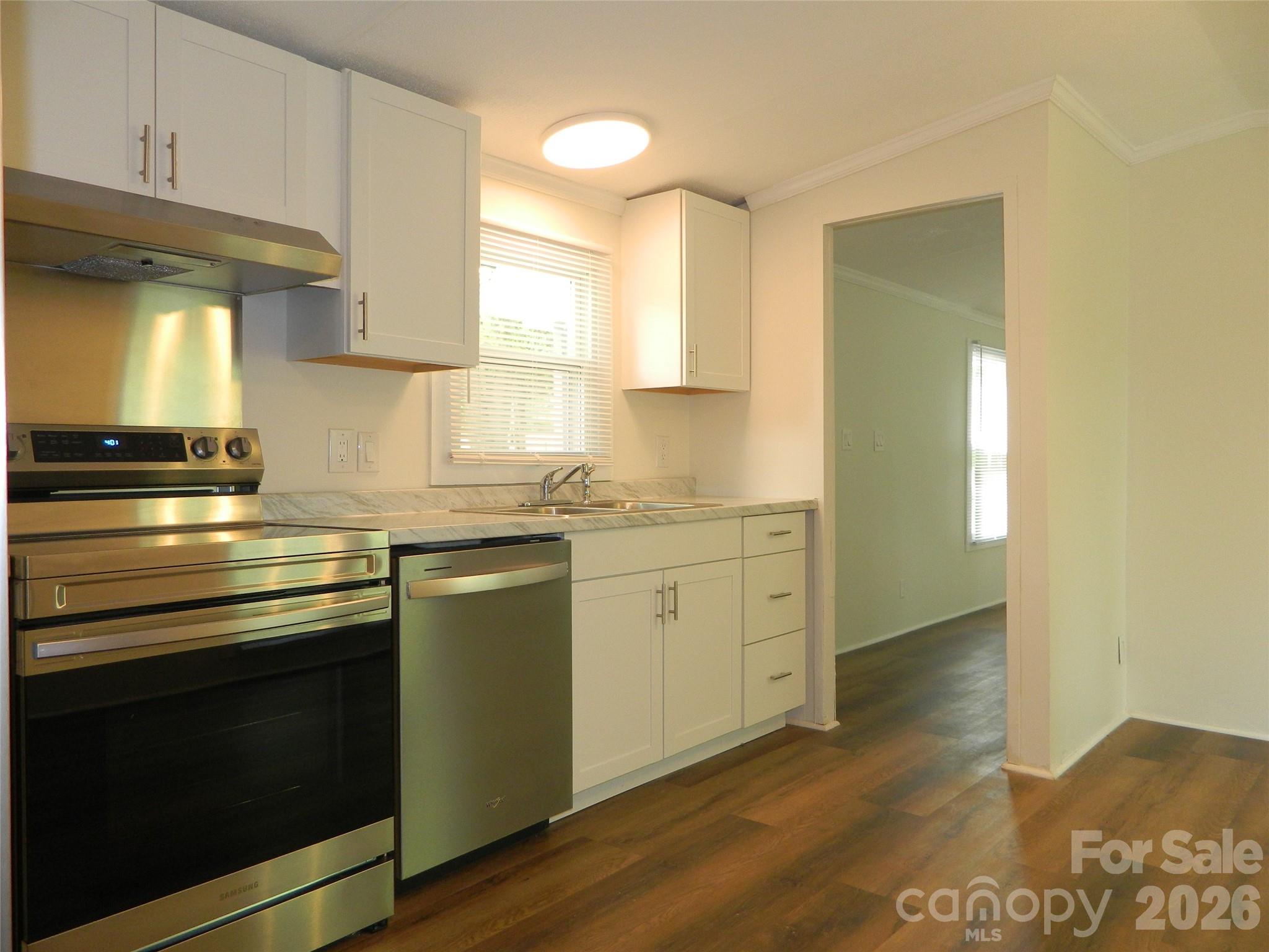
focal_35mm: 25
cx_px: 634
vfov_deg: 54.9
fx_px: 916
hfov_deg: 69.4
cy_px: 476
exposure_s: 1/30
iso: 140
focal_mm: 4.5
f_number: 3.1
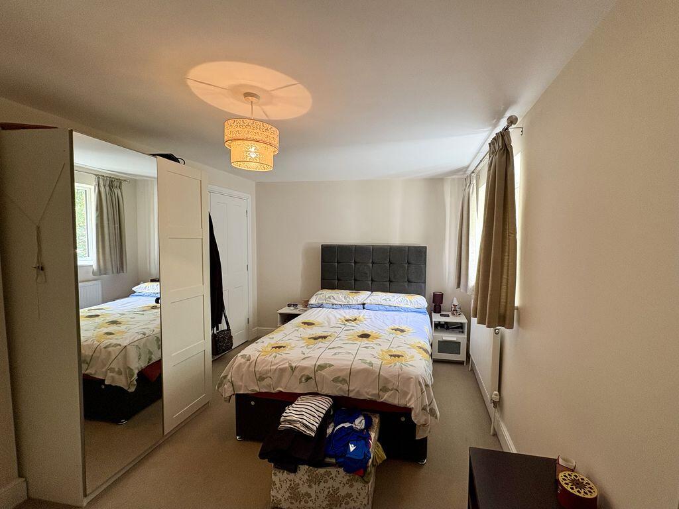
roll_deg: -0.8
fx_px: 275
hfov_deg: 102.1
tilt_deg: -3.8
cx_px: 340
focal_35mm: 14
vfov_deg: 85.7
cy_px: 254
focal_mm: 2.22
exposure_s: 1/50
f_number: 2.2
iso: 160
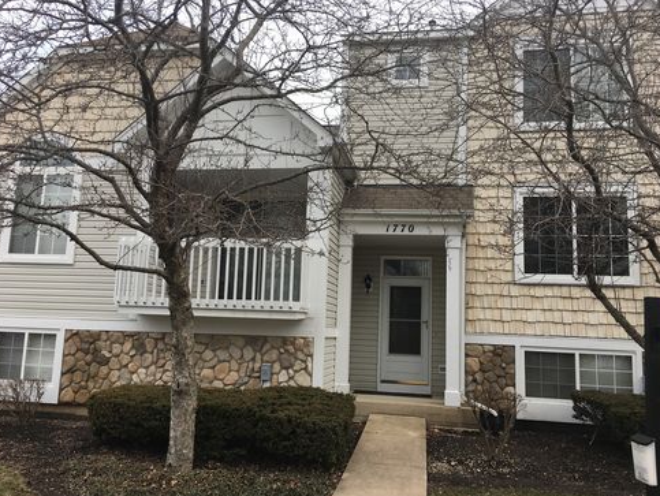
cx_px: 335
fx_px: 572
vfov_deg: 46.9
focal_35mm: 30
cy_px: 248
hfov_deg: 59.9
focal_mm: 4.15
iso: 25
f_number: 2.2
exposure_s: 1/242
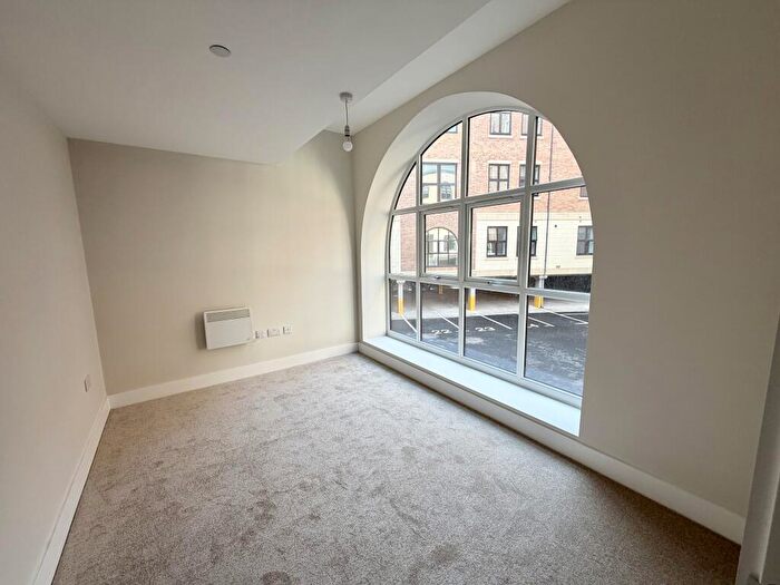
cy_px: 292
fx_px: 315
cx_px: 390
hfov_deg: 102.1
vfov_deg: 85.7
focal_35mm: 14
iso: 80
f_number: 2.2
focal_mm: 2.22
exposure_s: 1/121
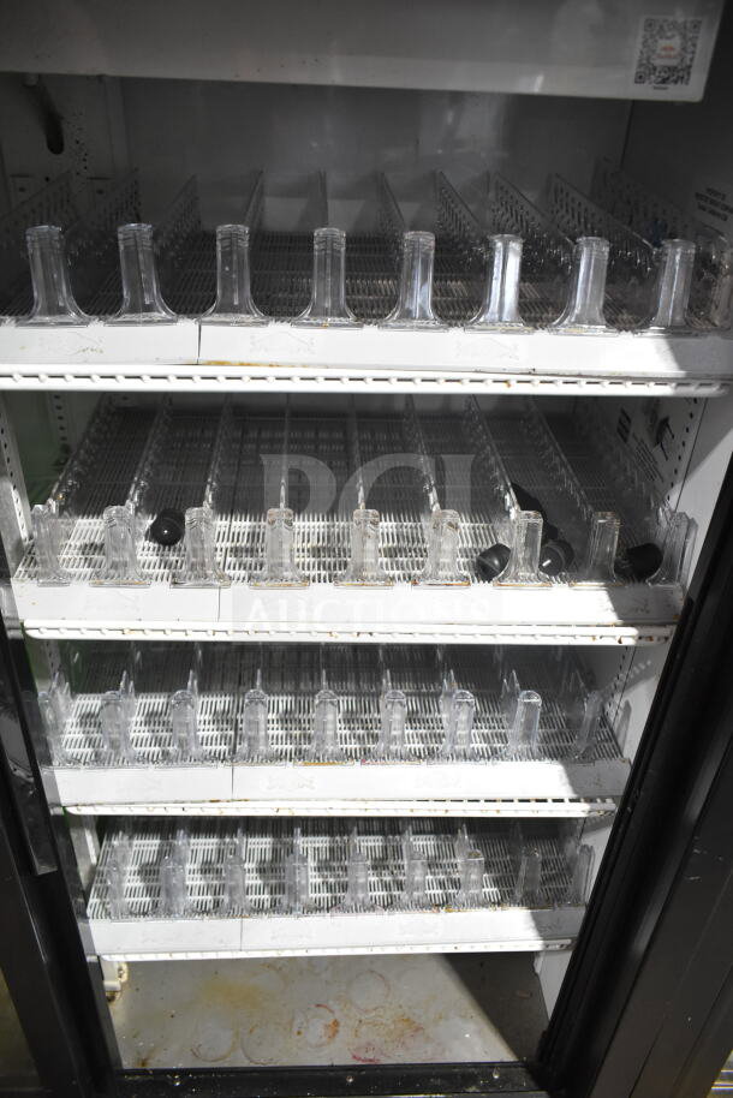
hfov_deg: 48.0
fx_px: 824
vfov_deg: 67.4
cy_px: 549
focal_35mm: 27
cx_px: 366
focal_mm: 18
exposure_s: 1/100
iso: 1600
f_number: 4
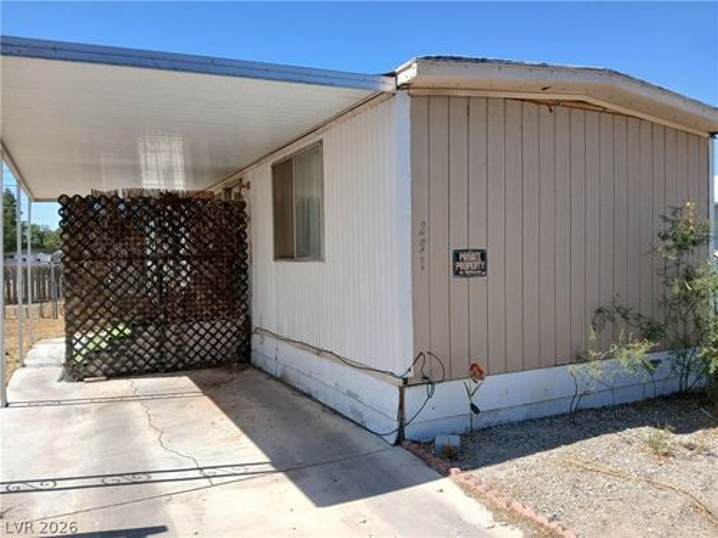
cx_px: 359
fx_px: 539
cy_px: 269
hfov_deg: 67.3
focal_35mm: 26
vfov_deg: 53.1
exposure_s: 1/483
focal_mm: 3.98
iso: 20
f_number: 1.8
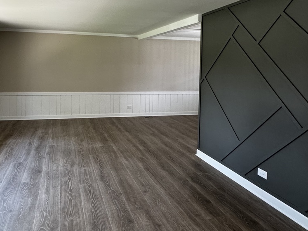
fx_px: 240
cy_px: 70
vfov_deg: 50.1
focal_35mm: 27
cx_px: 117
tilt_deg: -1.9
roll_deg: -1.4
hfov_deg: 64.5
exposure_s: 1/120
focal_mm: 2.22
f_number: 2.2
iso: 250
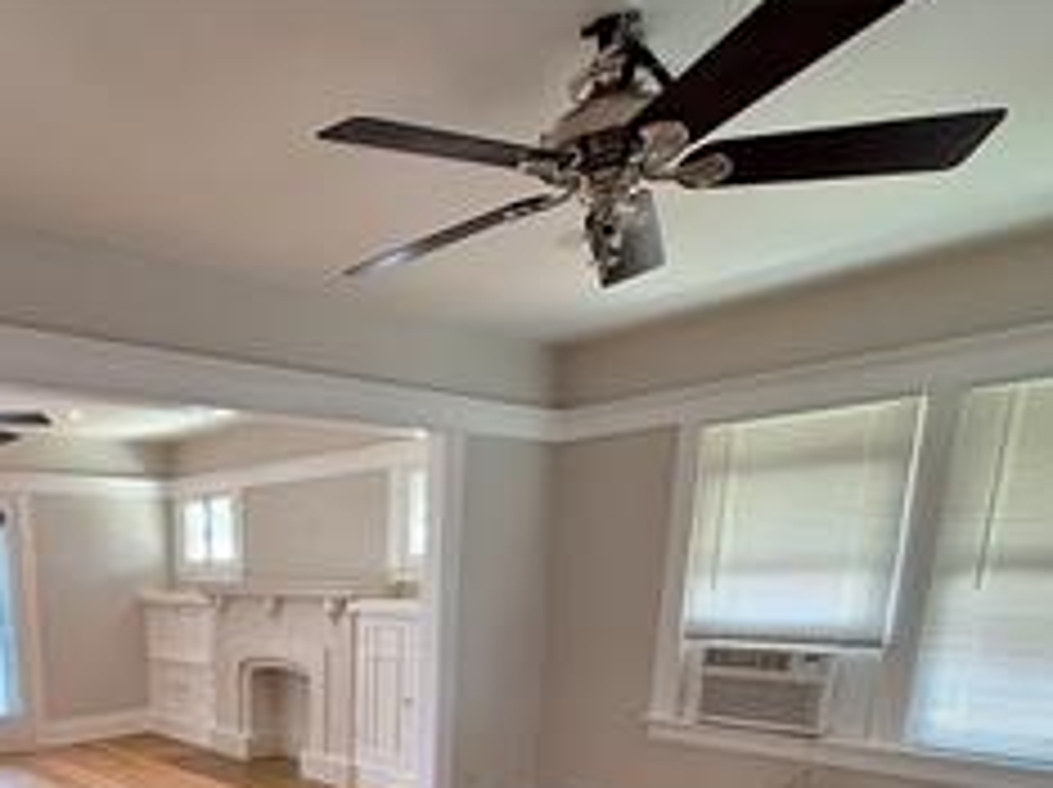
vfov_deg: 48.0
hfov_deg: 63.8
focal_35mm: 25
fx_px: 760
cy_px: 736
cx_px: 220
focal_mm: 1.74
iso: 160
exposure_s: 1/40
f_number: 2.2
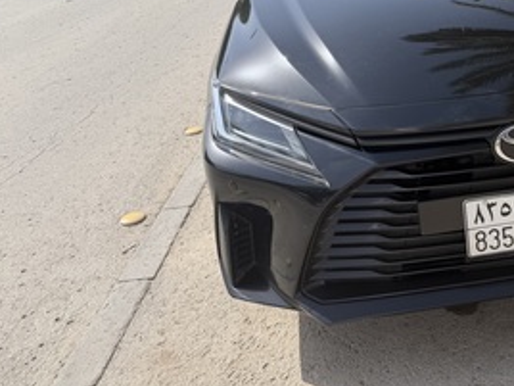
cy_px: 84
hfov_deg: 43.0
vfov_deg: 34.2
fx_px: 609
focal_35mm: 41
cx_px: 432
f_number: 1.78
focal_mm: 6.76
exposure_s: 1/3145
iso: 80
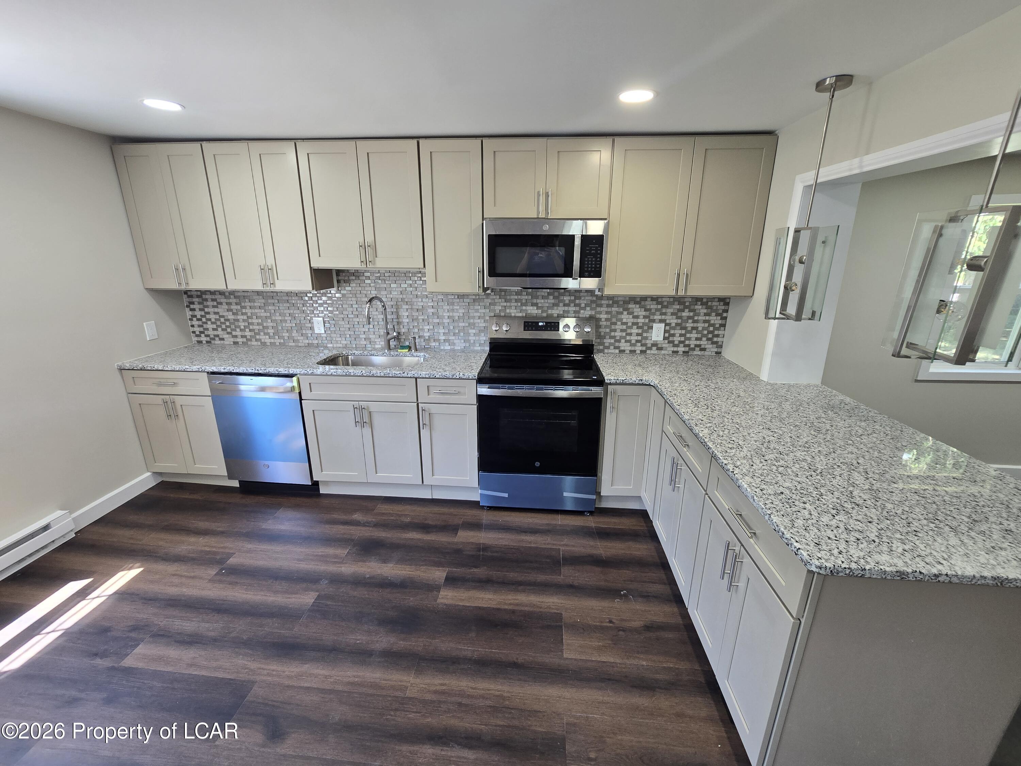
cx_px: 510
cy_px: 383
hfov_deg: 106.2
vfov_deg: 89.9
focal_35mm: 13
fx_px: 383
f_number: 2.2
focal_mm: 2.2
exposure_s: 1/60
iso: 125
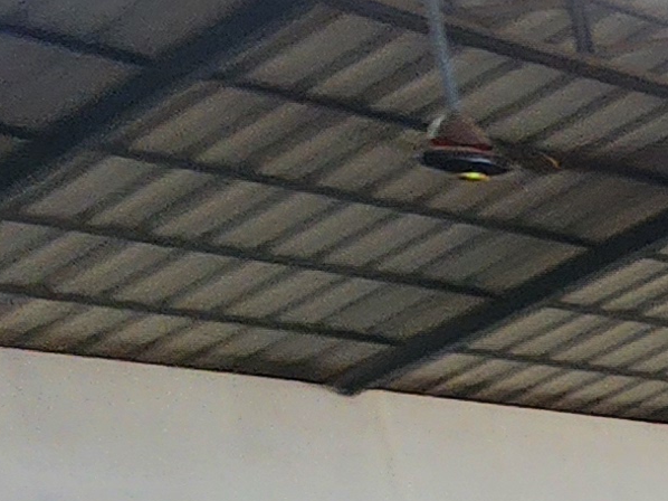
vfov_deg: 14.0
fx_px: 1678
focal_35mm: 87
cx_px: 2137
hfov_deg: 10.7
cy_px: 1031
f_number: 2.2
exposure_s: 1/50
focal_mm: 2.2
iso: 125
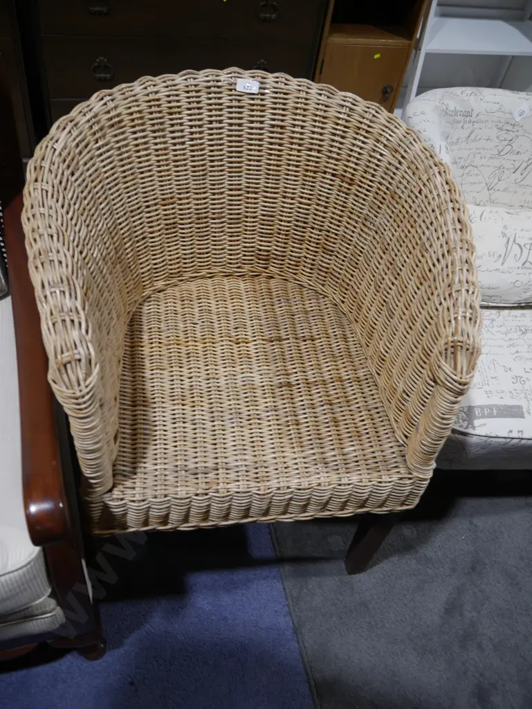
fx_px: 573
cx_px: 266
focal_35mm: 28
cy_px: 354
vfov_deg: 63.4
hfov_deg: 49.8
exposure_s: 1/80
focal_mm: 14
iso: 200
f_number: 3.5
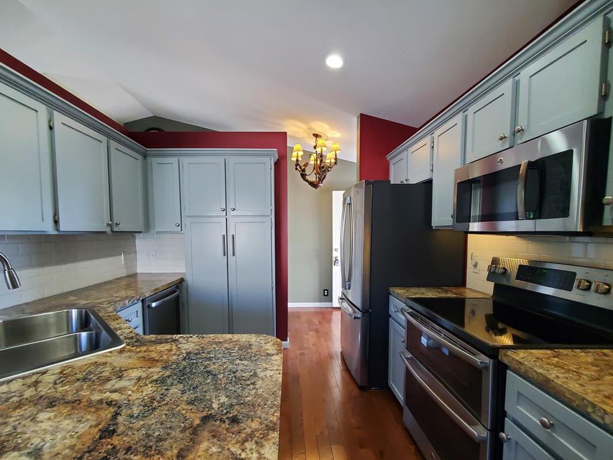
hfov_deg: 102.0
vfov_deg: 85.6
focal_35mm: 14
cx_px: 292
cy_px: 243
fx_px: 248
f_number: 2.2
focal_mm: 1.8
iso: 320
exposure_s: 1/60
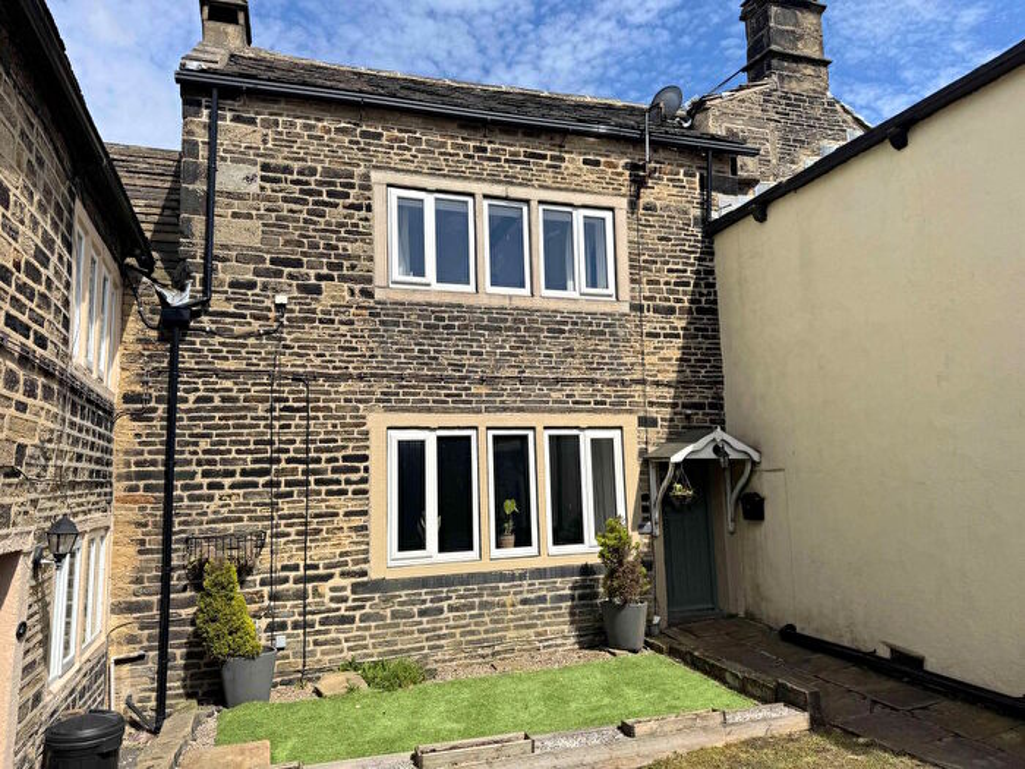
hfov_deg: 71.6
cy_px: 384
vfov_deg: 56.8
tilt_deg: +8.1
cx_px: 512
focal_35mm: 24
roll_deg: +0.3
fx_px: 711
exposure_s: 1/5348
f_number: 1.78
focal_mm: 6.76
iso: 80
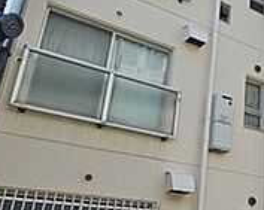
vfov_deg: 32.6
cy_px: 115
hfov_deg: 34.7
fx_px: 359
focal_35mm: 46
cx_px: 292
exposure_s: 1/1258
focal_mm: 2.2
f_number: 2.2
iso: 50
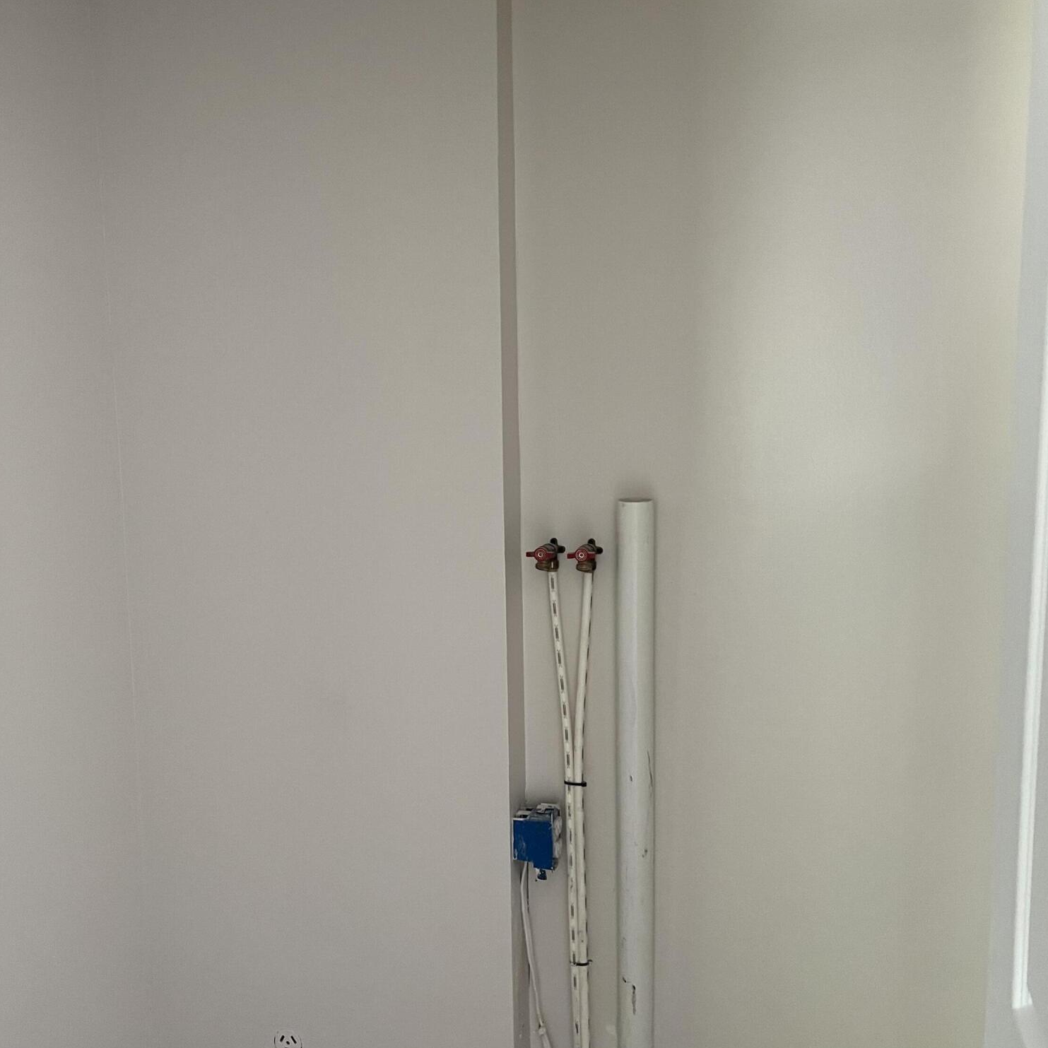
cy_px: 532
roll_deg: +1.9
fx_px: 1062
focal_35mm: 31
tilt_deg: -7.3
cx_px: 523
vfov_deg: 52.5
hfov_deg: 52.5
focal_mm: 5.7
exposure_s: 1/60
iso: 500
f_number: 1.5
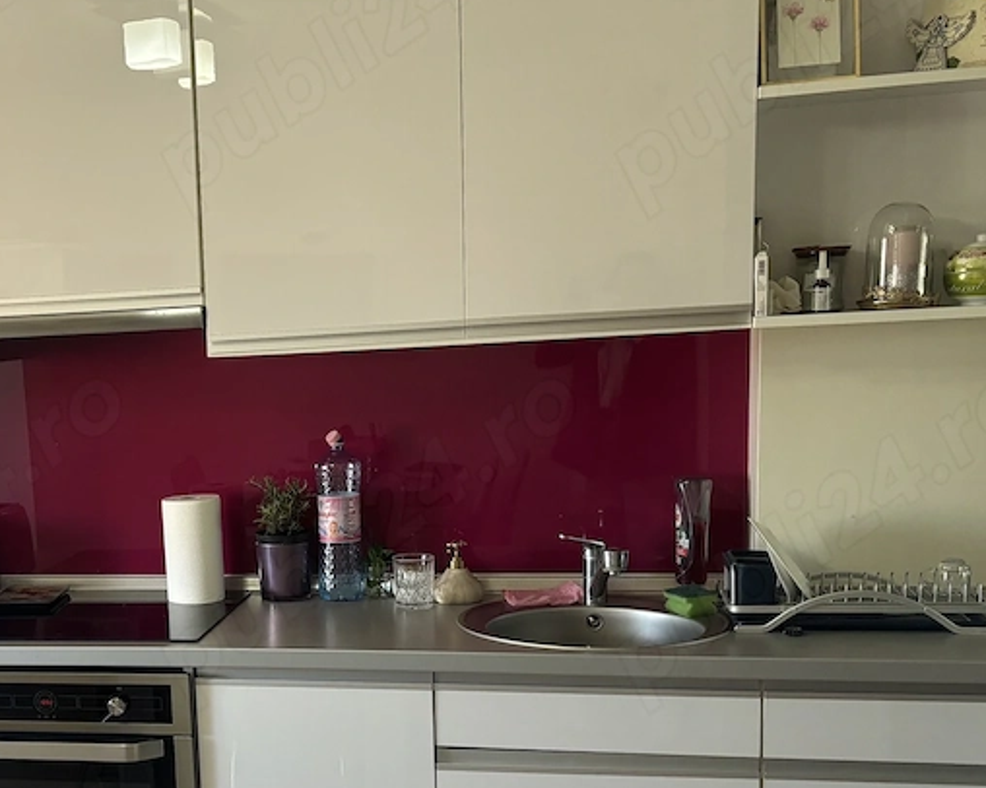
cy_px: 567
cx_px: 140
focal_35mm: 50
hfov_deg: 35.6
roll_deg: +2.5
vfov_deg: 29.9
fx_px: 1459
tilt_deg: -9.6
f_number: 1.6
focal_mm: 5.96
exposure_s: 1/100
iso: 100
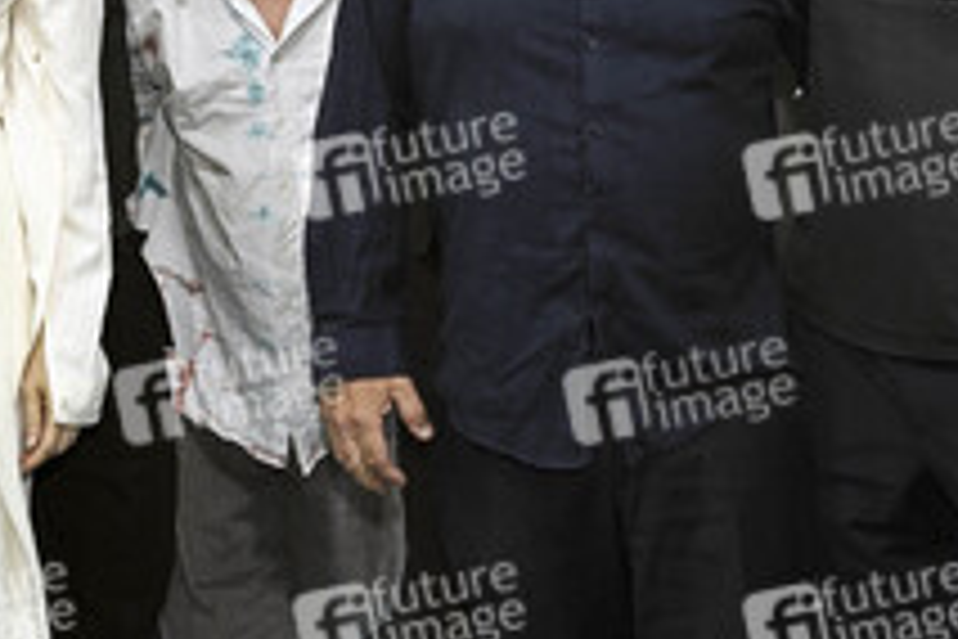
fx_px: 1916
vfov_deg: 18.6
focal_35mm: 72
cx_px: 290
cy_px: 54
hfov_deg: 27.8
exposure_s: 1/200
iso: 800
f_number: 6.3
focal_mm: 34
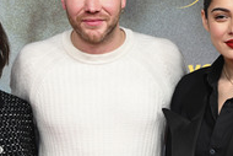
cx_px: 105
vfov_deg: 10.7
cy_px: 111
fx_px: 829
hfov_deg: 16.0
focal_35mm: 128
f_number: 5.6
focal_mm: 54
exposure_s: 1/160
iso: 800
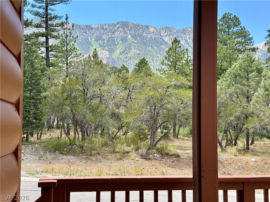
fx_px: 374
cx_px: 135
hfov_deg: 39.7
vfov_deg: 30.3
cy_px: 101
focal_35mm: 48
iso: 64
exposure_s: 1/865
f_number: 1.78
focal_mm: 6.76
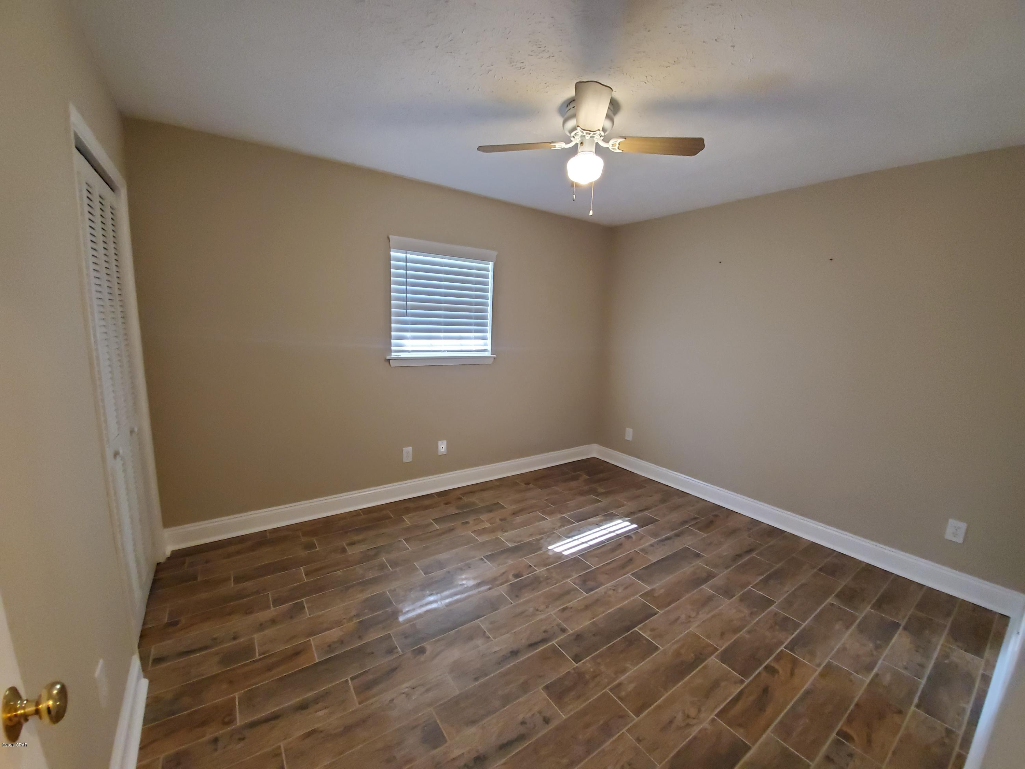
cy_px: 384
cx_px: 512
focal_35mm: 13
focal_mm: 1.8
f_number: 2.2
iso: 500
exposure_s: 1/39
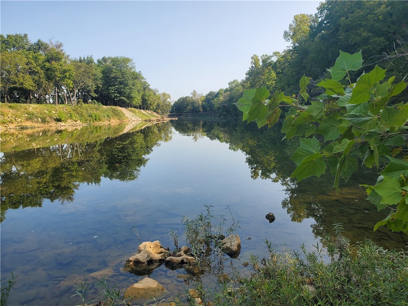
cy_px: 153
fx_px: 306
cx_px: 204
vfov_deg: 53.1
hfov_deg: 67.3
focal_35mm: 26
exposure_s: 1/912
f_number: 2.4
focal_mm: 4.3
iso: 50
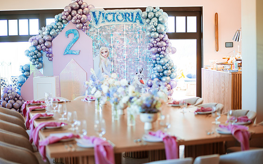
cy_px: 78
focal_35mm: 60
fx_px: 430
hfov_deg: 34.0
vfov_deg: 21.6
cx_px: 130
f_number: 1.4
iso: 200
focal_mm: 58
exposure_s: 1/125
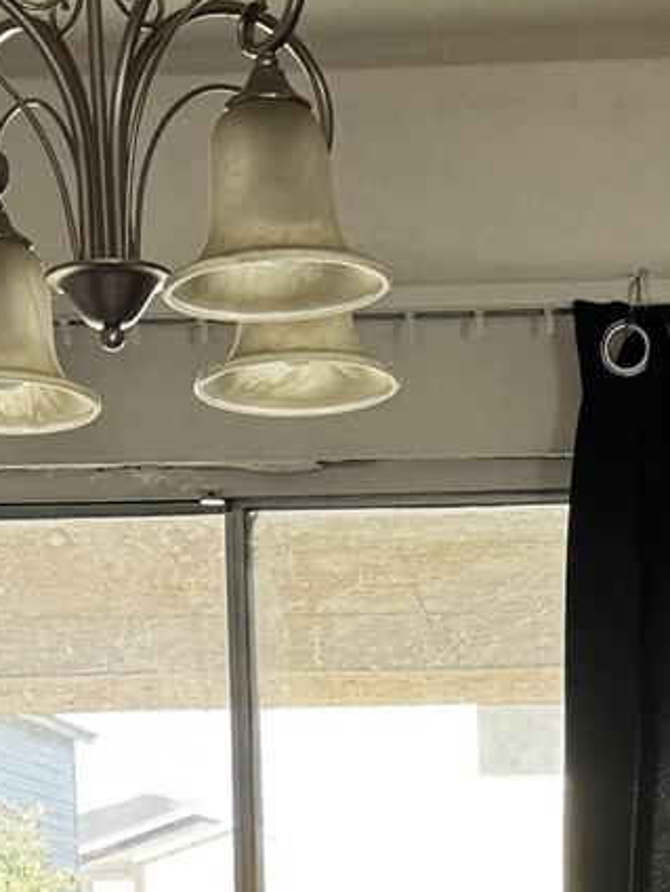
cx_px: 460
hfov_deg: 11.4
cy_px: 1402
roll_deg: +2.5
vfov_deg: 14.1
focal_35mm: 130
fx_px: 3353
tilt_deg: -8.3
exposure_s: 1/121
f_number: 1.78
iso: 50
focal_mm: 6.76
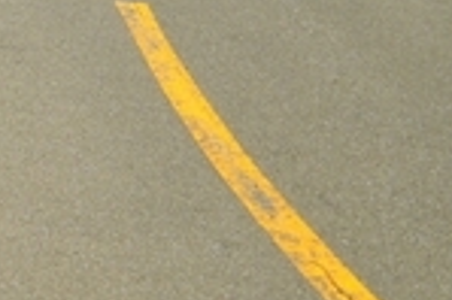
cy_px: -79
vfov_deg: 10.4
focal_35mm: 129
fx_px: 1618
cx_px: -504
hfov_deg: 13.3
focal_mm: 24
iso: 160
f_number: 4
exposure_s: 1/1500
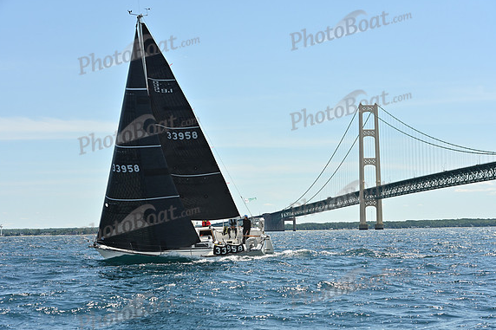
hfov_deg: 28.5
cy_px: 165
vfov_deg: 19.2
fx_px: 978
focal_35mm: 71
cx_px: 245
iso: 320
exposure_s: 1/1250
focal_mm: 70
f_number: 9
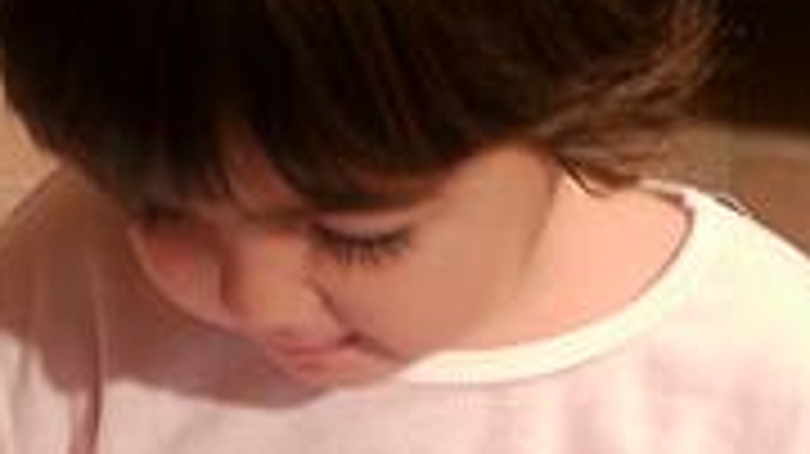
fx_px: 2511
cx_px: 16
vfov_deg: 10.1
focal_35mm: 117
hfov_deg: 17.9
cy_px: 638
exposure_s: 1/10
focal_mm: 14
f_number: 4
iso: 400
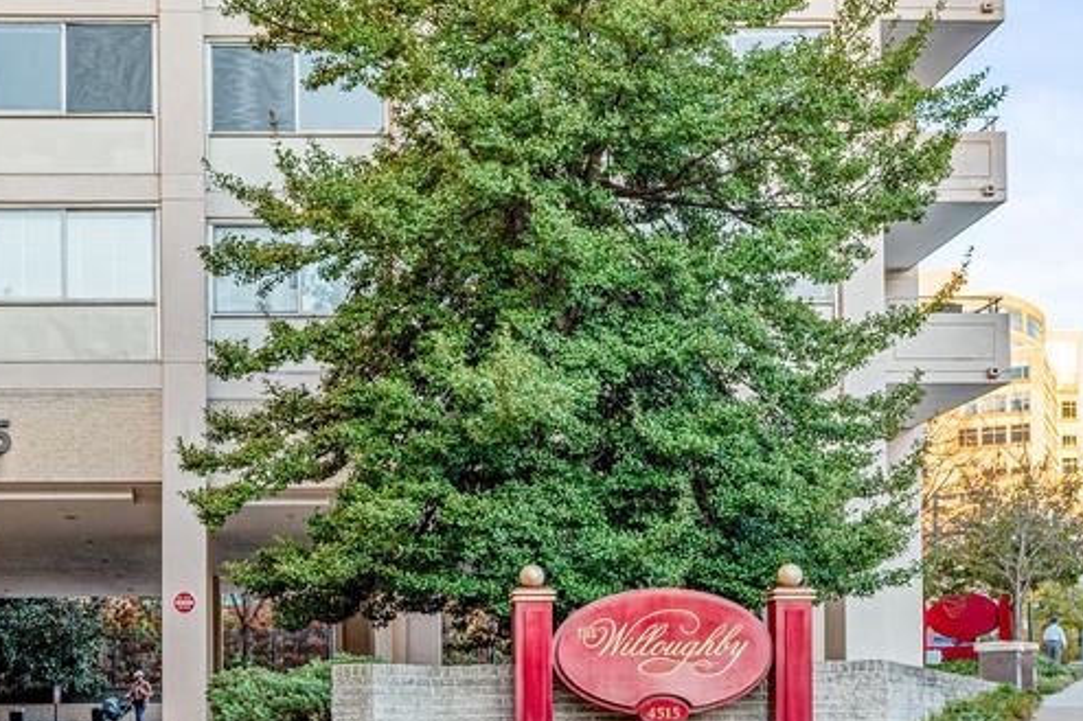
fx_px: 1684
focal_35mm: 56
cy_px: 501
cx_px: -31
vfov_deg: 24.0
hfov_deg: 32.4
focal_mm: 27
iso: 160
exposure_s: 1/160
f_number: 3.5
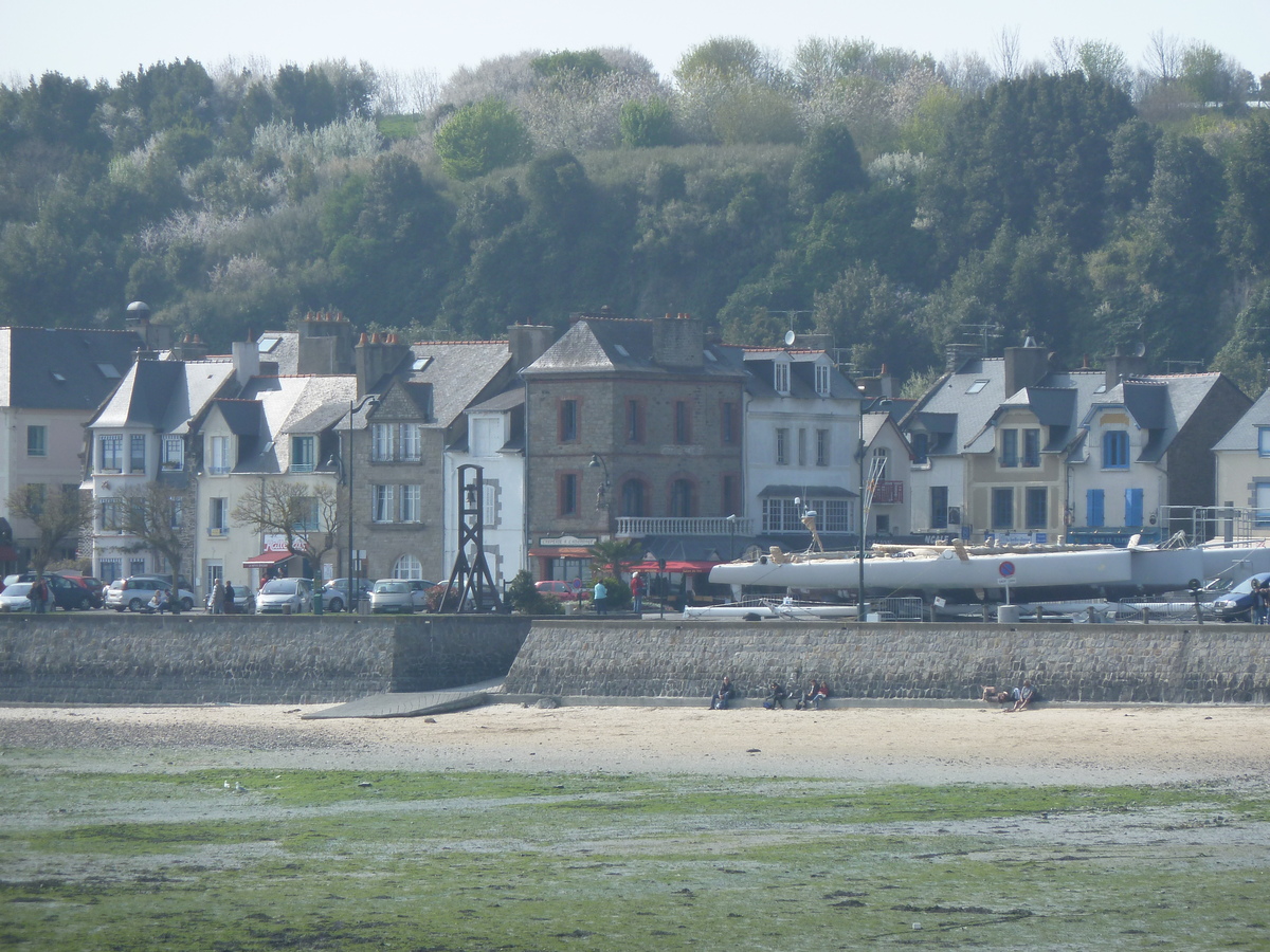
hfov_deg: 8.8
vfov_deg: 6.6
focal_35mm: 225
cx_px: 635
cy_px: 476
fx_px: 8255
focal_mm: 37
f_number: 4.6
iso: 80
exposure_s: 1/400
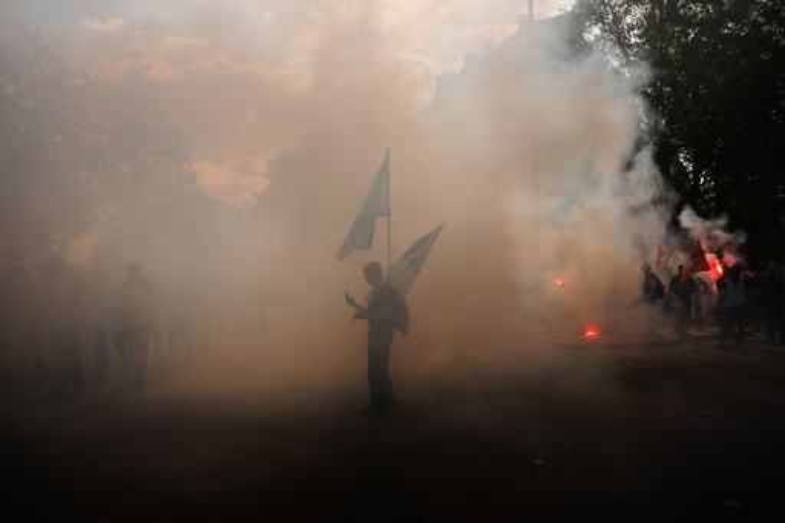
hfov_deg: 61.9
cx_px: 392
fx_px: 654
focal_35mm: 30
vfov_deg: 43.6
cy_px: 262
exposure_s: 1/1250
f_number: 10
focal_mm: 30
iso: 320
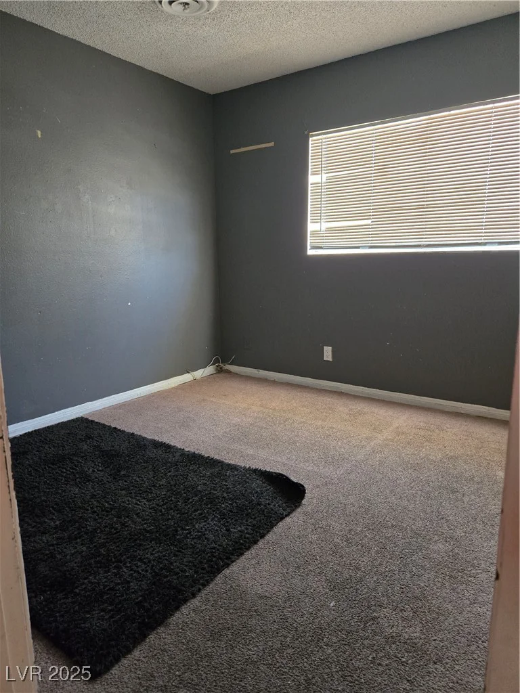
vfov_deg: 73.9
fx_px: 461
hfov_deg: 58.9
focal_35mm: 23
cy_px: 346
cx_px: 260
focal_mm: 5.4
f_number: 1.8
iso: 800
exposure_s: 1/120
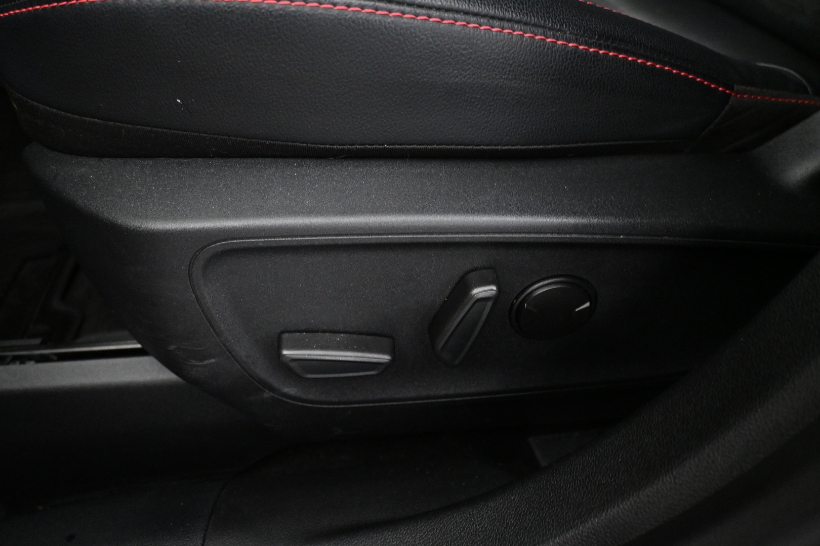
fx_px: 615
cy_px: 273
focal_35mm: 27
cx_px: 410
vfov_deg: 47.9
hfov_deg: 67.4
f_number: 3.5
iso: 4000
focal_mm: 18
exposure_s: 1/20
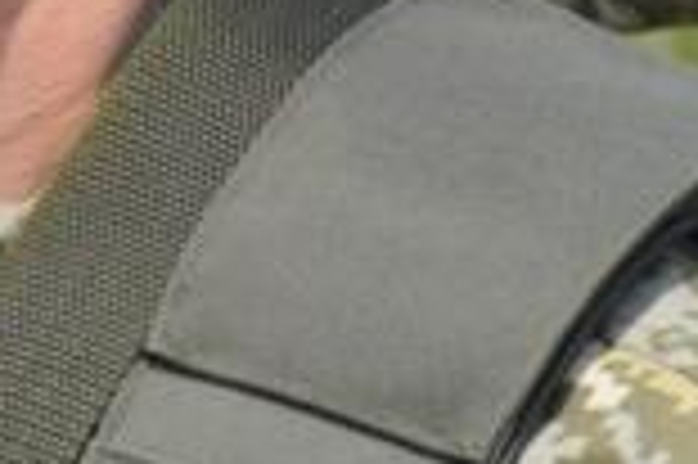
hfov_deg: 2.0
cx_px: 815
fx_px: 20149
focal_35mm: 1040
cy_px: -2
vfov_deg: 1.3
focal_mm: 105
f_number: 6.3
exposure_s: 1/640
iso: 200
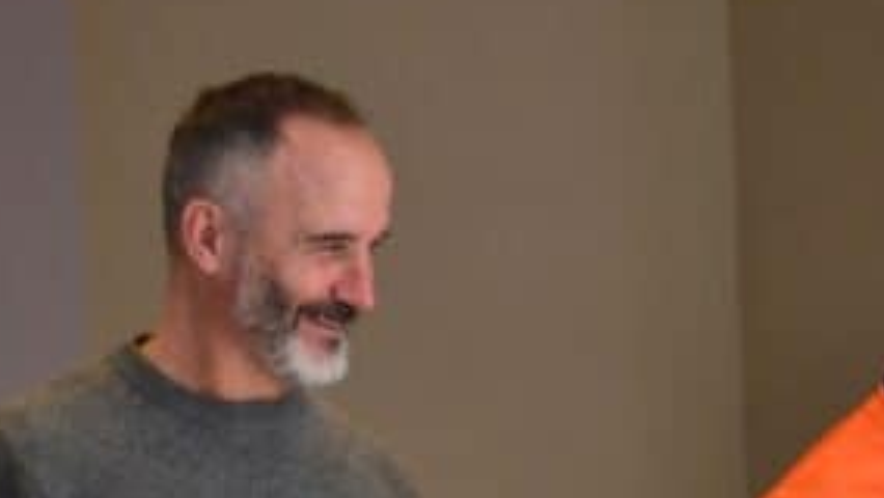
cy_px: 554
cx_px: 448
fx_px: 5581
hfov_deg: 9.1
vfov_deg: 5.1
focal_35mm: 238
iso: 800
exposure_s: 1/50
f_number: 5
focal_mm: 56
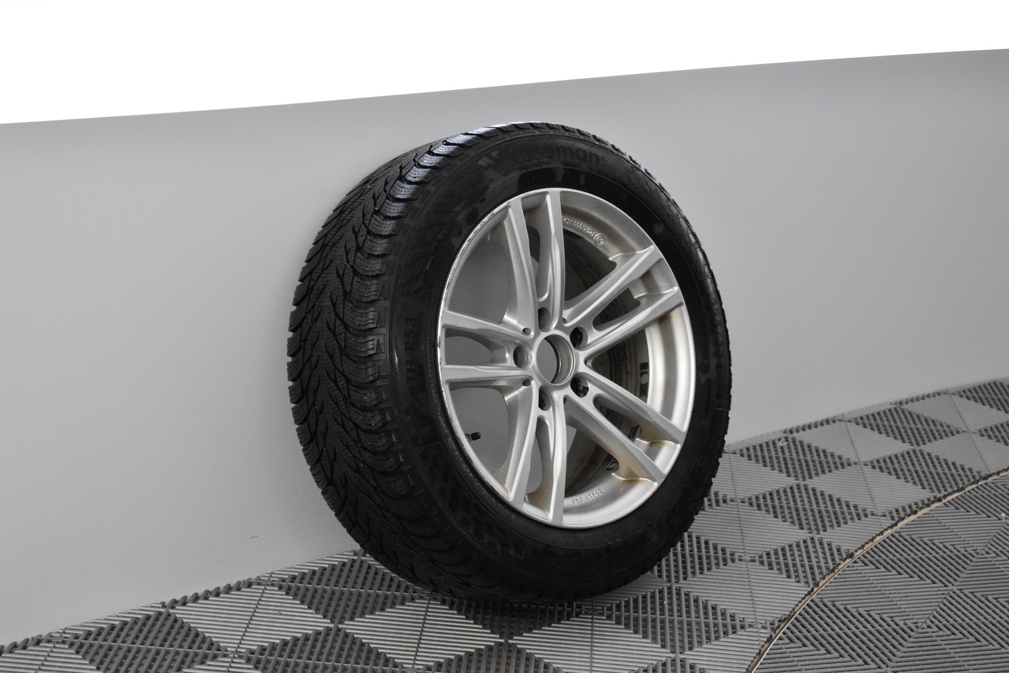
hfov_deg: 31.9
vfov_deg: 21.6
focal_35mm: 63
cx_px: 504
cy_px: 336
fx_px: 1766
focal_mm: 42
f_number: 5
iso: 3200
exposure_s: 1/100
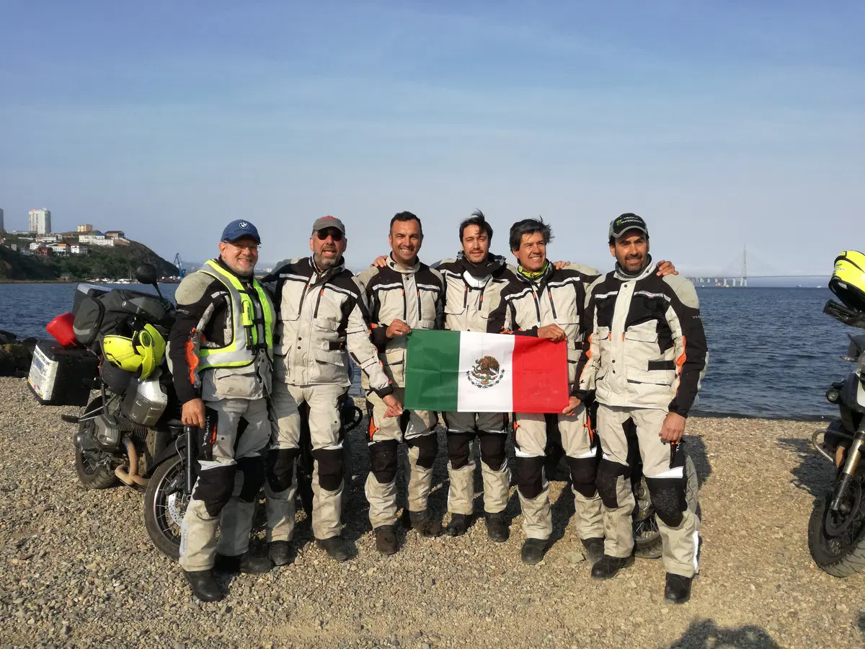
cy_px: 324
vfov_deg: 51.4
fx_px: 675
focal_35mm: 27
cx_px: 432
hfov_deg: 65.3
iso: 50
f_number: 2
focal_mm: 3.79
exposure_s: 1/1263
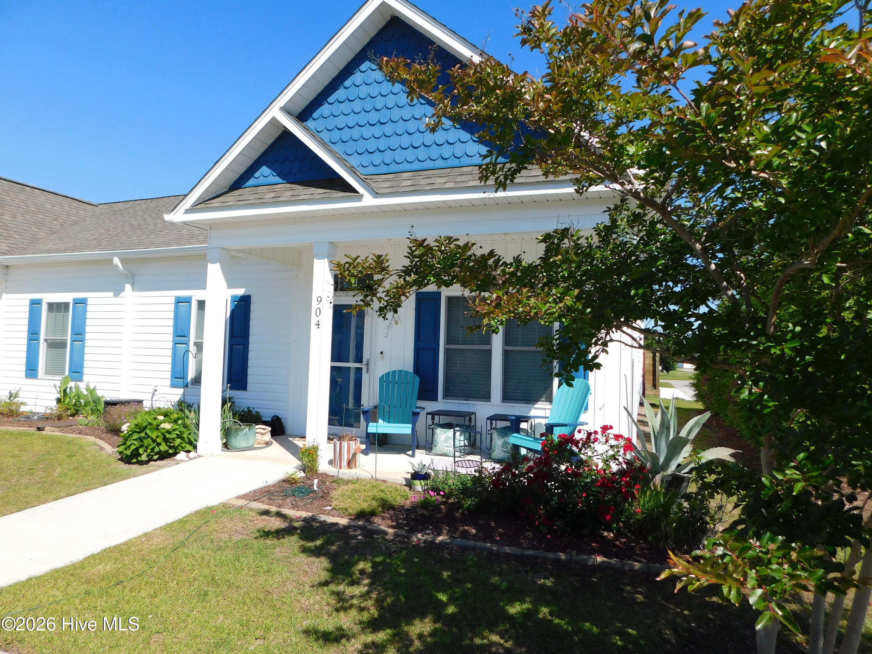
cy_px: 327
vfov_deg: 58.9
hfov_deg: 73.9
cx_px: 436
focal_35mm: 23
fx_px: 579
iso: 125
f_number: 6
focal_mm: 4
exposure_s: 1/400
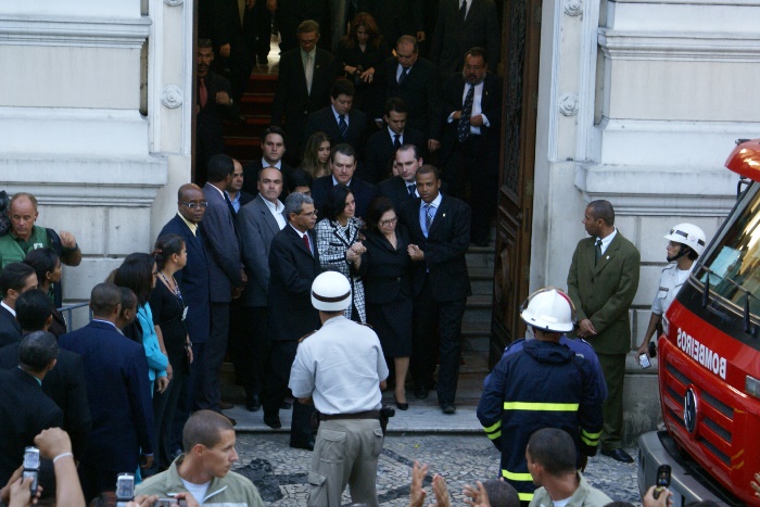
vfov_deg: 13.0
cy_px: 254
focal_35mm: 105
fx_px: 2217
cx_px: 380
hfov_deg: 19.5
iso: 400
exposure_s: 1/125
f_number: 5.6
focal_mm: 70
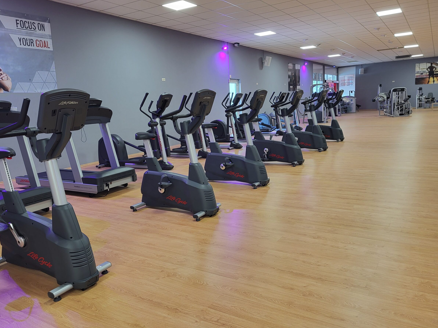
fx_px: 354
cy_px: 159
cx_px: 203
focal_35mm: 28
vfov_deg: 49.7
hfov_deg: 63.4
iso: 200
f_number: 1.8
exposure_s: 1/50
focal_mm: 5.4
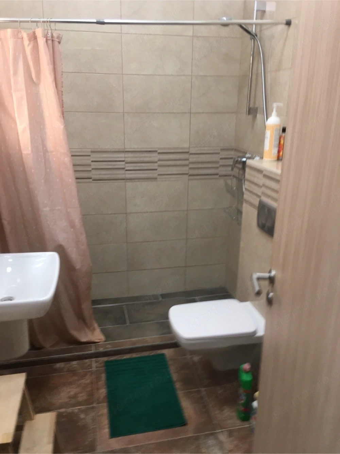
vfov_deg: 61.7
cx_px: 170
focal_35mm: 29
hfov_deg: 48.2
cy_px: 227
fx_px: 380
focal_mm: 4.15
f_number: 2.2
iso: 32
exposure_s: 1/17
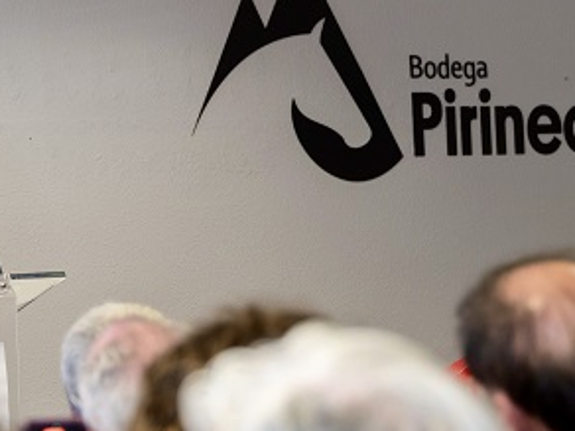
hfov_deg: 9.5
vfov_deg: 7.2
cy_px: 327
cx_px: 37
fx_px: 3438
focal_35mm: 207
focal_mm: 90
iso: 2000
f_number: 4
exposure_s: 1/160
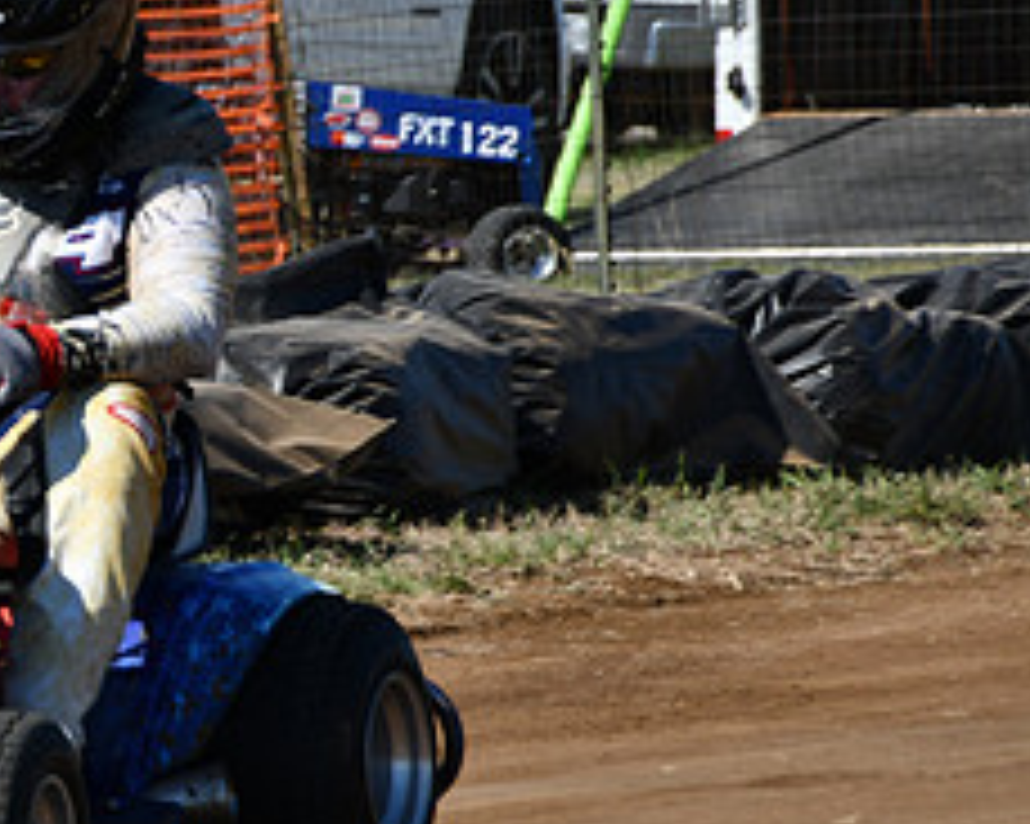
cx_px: -180
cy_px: 389
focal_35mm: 660
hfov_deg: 2.9
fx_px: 20111
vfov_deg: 2.3
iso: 140
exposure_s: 1/500
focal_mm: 185
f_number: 8
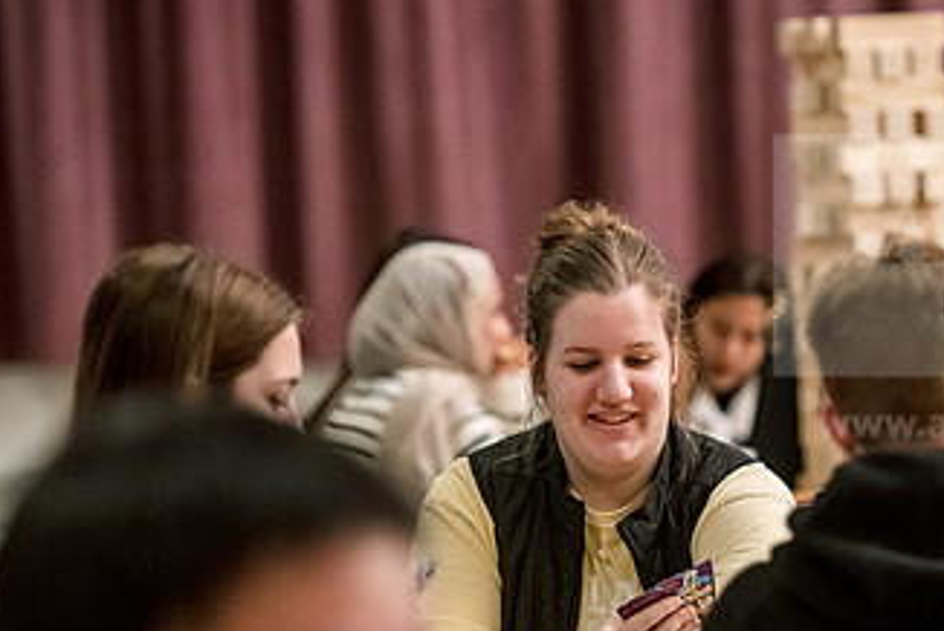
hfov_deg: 8.3
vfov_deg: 5.5
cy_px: 485
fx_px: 6535
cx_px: 686
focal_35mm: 249
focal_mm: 140
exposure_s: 1/200
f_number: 3.2
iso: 5000
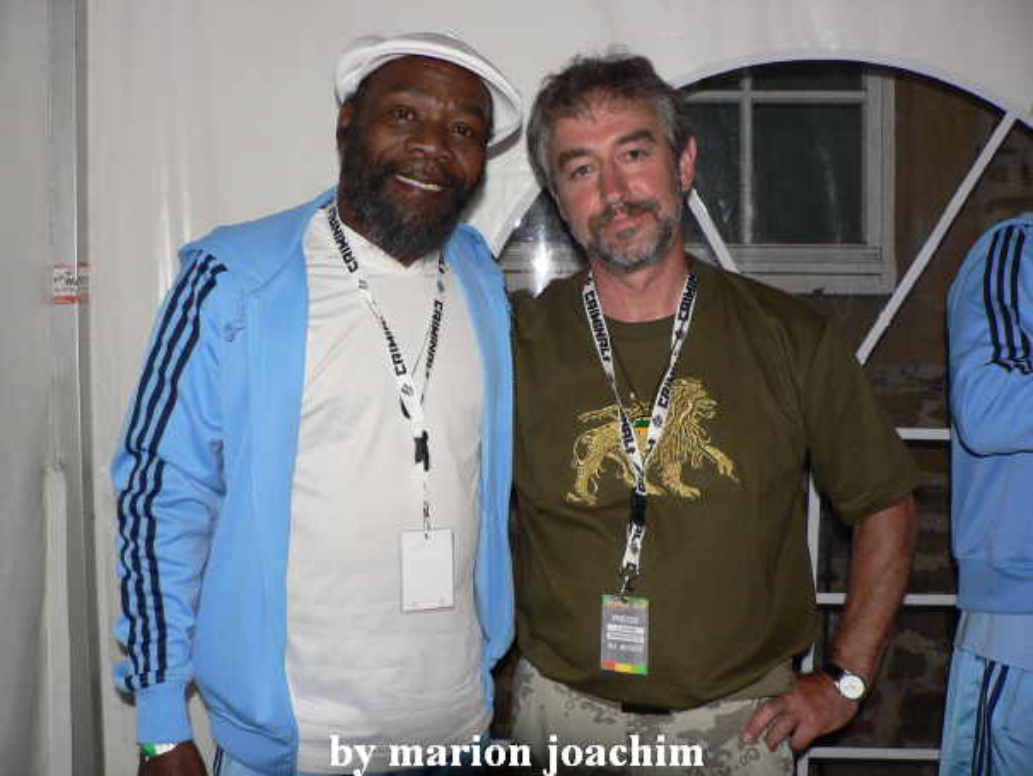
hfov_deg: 52.6
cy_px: 388
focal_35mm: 35
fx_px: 1045
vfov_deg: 40.7
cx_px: 516
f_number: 2.8
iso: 100
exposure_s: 1/60
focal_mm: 6
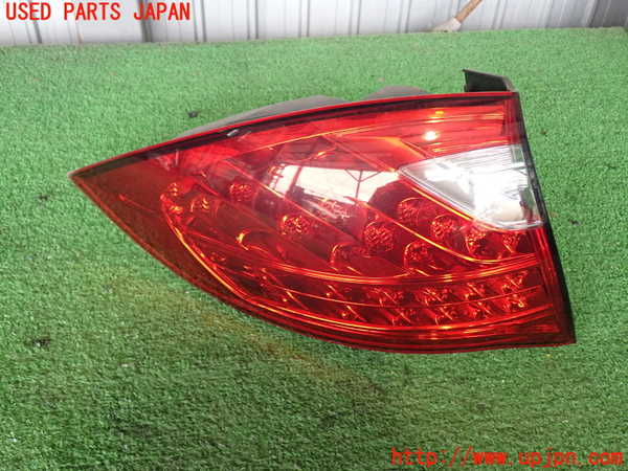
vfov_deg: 39.7
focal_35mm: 36
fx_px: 653
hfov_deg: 51.4
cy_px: 236
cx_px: 314
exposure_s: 1/40
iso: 200
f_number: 2.5
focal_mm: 6.37
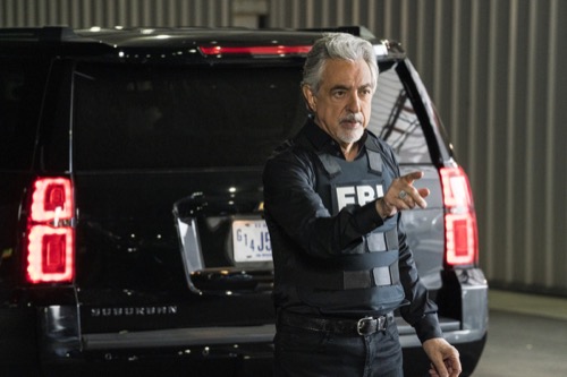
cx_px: 284
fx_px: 3149
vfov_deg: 6.9
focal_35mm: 200
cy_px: 188
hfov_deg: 10.3
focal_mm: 200
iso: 5000
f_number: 8
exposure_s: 1/160
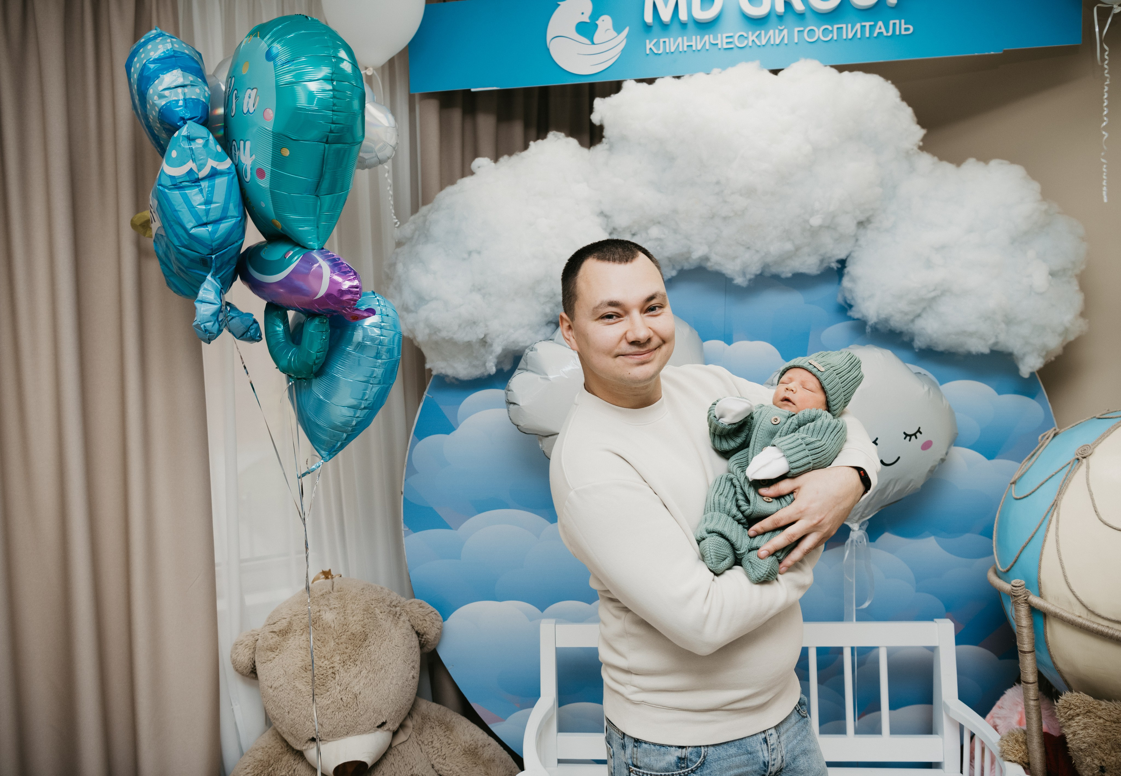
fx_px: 952
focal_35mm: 30
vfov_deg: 44.3
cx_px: 530
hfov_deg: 61.0
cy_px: 382
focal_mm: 29
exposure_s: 1/160
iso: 200
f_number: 4
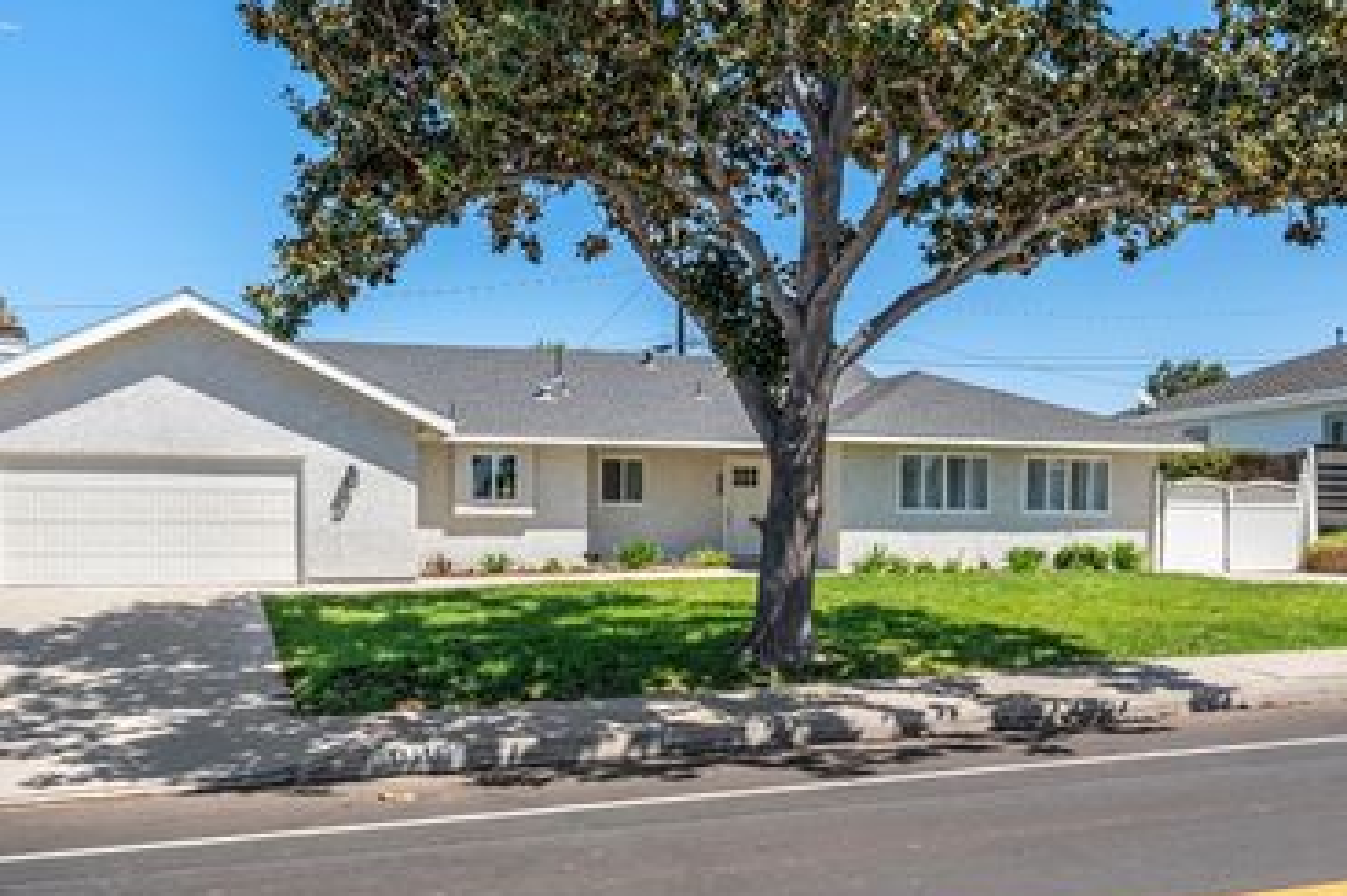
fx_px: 1147
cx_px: 562
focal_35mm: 31
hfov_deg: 60.5
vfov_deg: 42.5
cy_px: 369
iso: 400
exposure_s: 1/3200
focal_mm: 22.5
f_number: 7.1
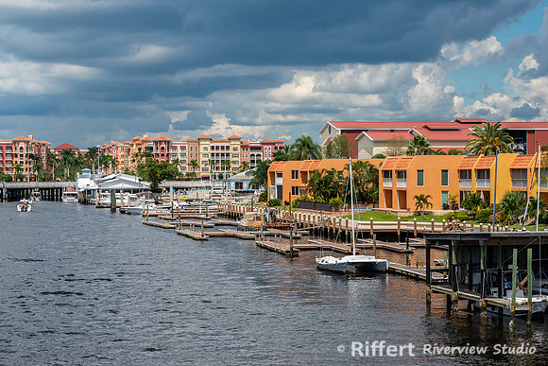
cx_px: 274
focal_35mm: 79
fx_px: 1210
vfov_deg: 17.2
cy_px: 183
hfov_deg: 25.5
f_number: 11
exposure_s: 1/160
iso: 100
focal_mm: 78
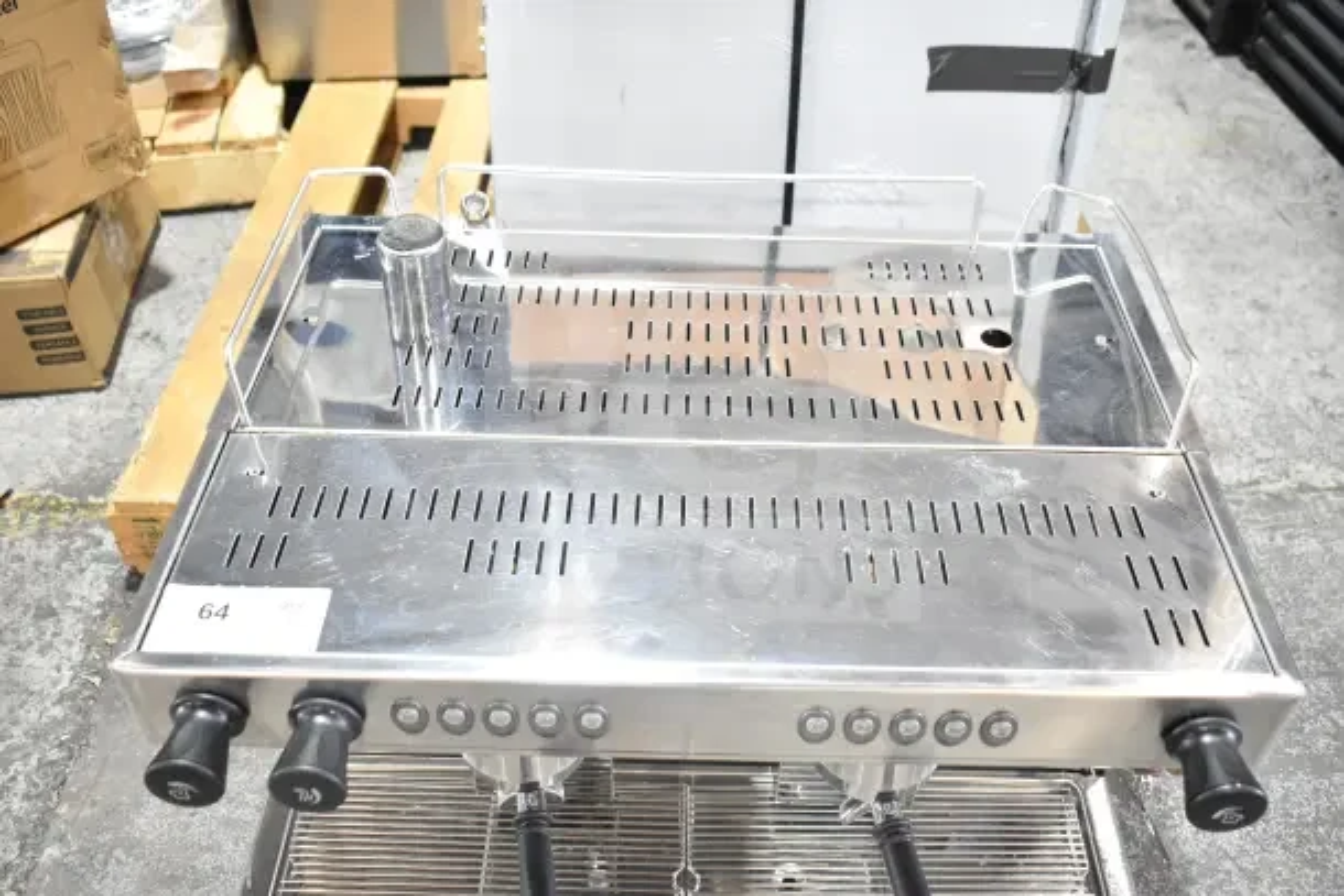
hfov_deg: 57.2
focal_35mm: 33
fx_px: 1232
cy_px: 448
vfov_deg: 40.0
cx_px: 672
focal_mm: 22
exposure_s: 1/80
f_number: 4.5
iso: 1600
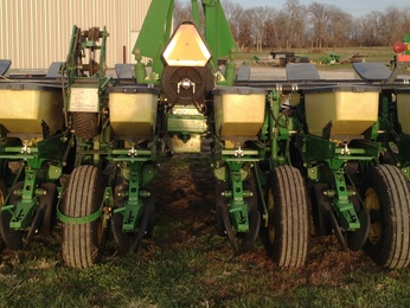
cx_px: 194
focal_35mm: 55
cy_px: 78
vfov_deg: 26.3
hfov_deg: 34.9
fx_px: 652
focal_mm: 4.28
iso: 64
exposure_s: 1/401
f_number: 2.4
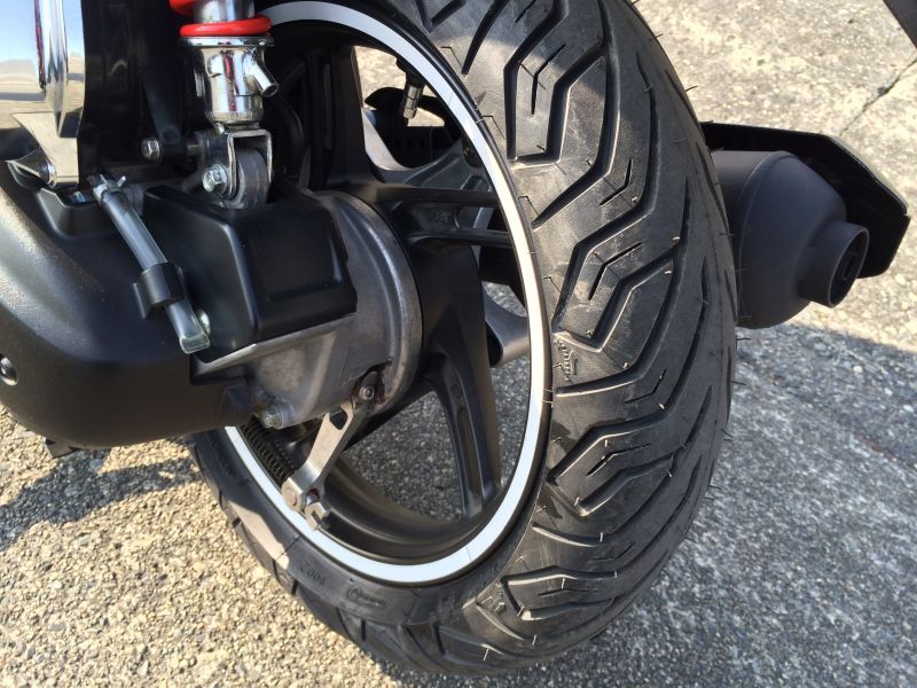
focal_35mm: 30
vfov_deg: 46.8
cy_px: 344
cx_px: 458
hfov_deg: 60.0
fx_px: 795
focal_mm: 4.12
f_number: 2.2
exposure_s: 1/306
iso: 32
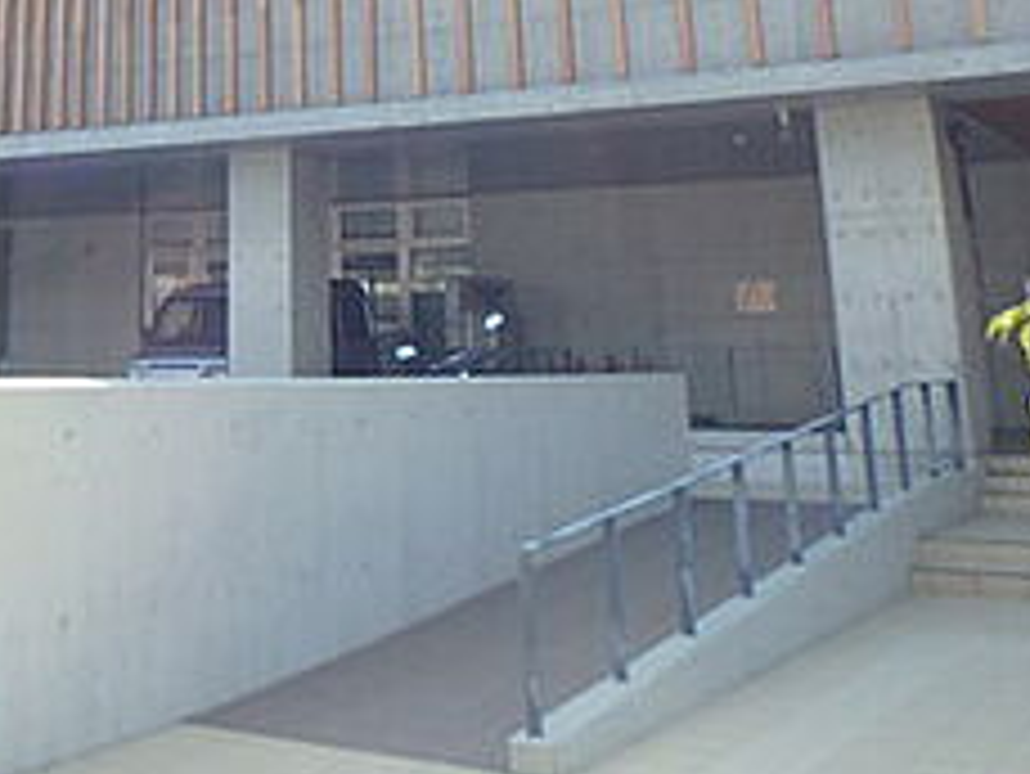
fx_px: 1637
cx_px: 175
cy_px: -189
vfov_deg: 23.9
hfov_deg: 33.7
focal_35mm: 55
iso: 125
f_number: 3.5
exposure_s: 1/500
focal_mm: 3.7
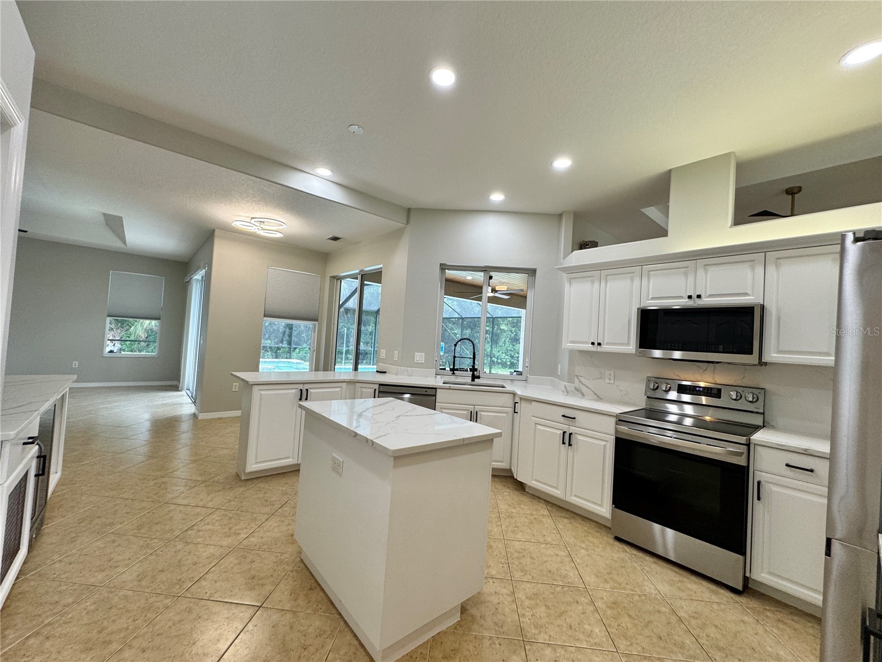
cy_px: 331
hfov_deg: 102.1
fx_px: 357
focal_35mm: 14
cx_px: 441
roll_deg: -4.1
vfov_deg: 85.7
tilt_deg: -0.5
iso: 160
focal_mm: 2.22
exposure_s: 1/120
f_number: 2.2
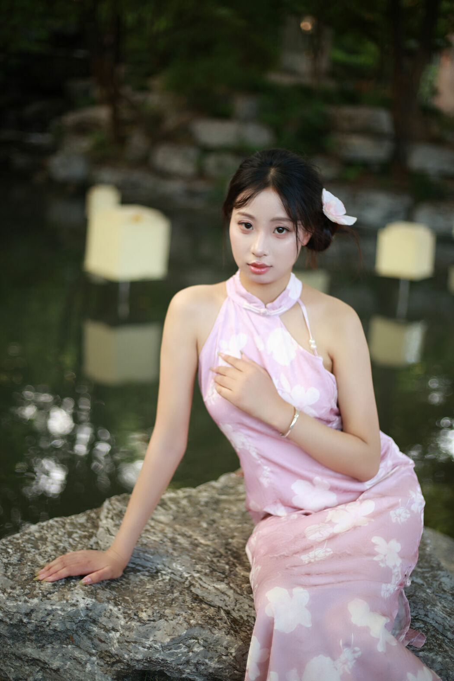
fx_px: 927
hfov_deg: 27.5
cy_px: 340
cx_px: 227
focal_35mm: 49
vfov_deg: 40.3
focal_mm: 50
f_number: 1.8
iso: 640
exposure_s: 1/200
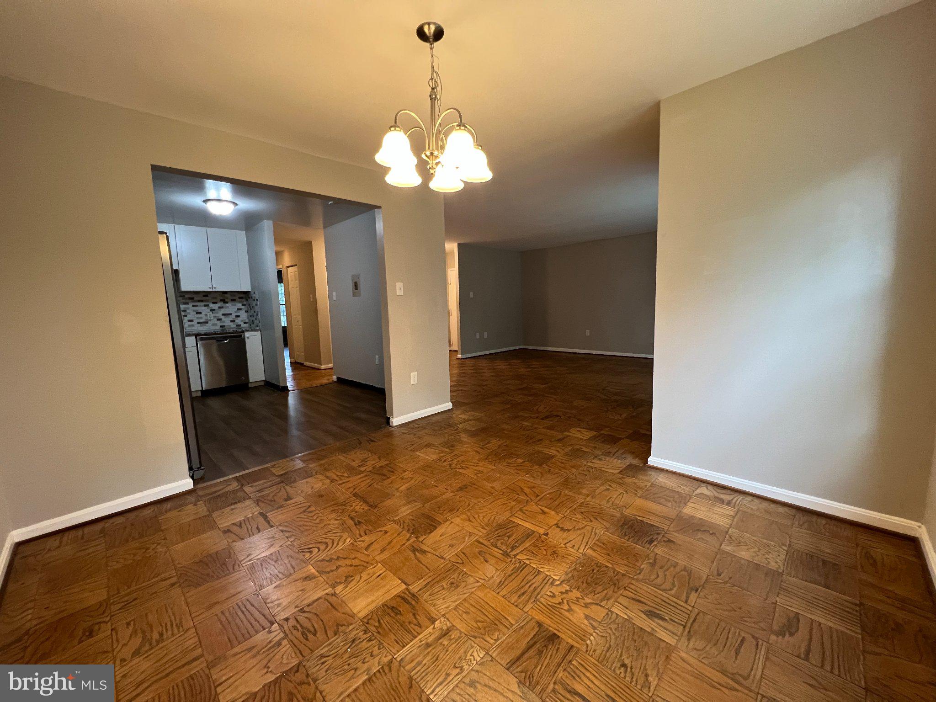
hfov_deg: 106.2
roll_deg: +1.6
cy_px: 351
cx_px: 468
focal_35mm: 13
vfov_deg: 89.9
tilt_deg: -7.4
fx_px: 352
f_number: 1.8
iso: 320
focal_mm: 1.57
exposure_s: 1/60
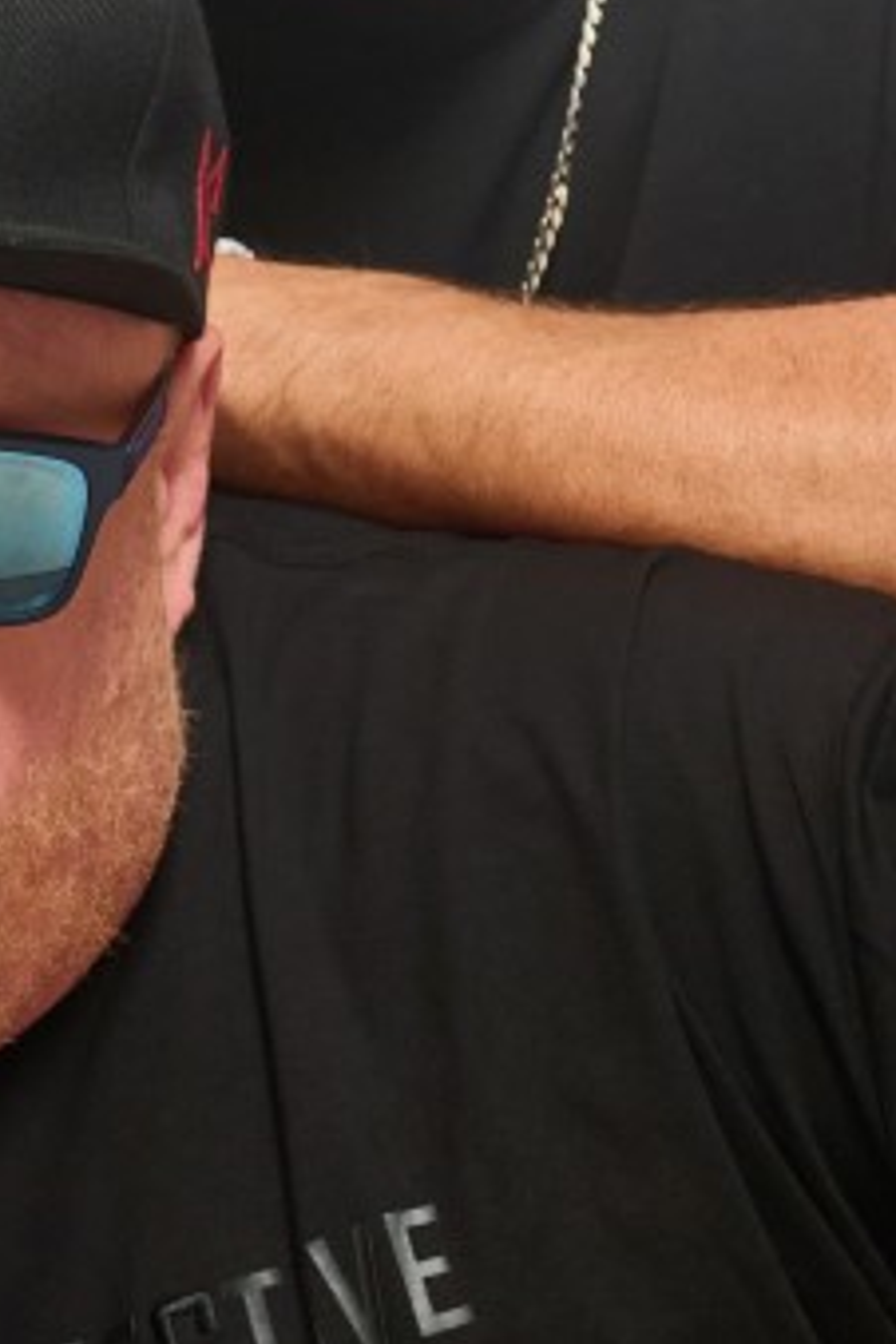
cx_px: -1007
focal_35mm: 239
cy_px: 317
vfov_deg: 8.6
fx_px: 8922
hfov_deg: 5.6
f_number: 6.3
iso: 250
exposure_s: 1/160
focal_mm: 50
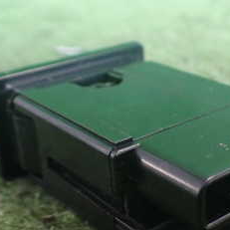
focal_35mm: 69
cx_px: 173
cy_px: 144
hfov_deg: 24.7
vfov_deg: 24.9
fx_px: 519
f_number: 2.3
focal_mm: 5.4
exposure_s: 1/60
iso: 800
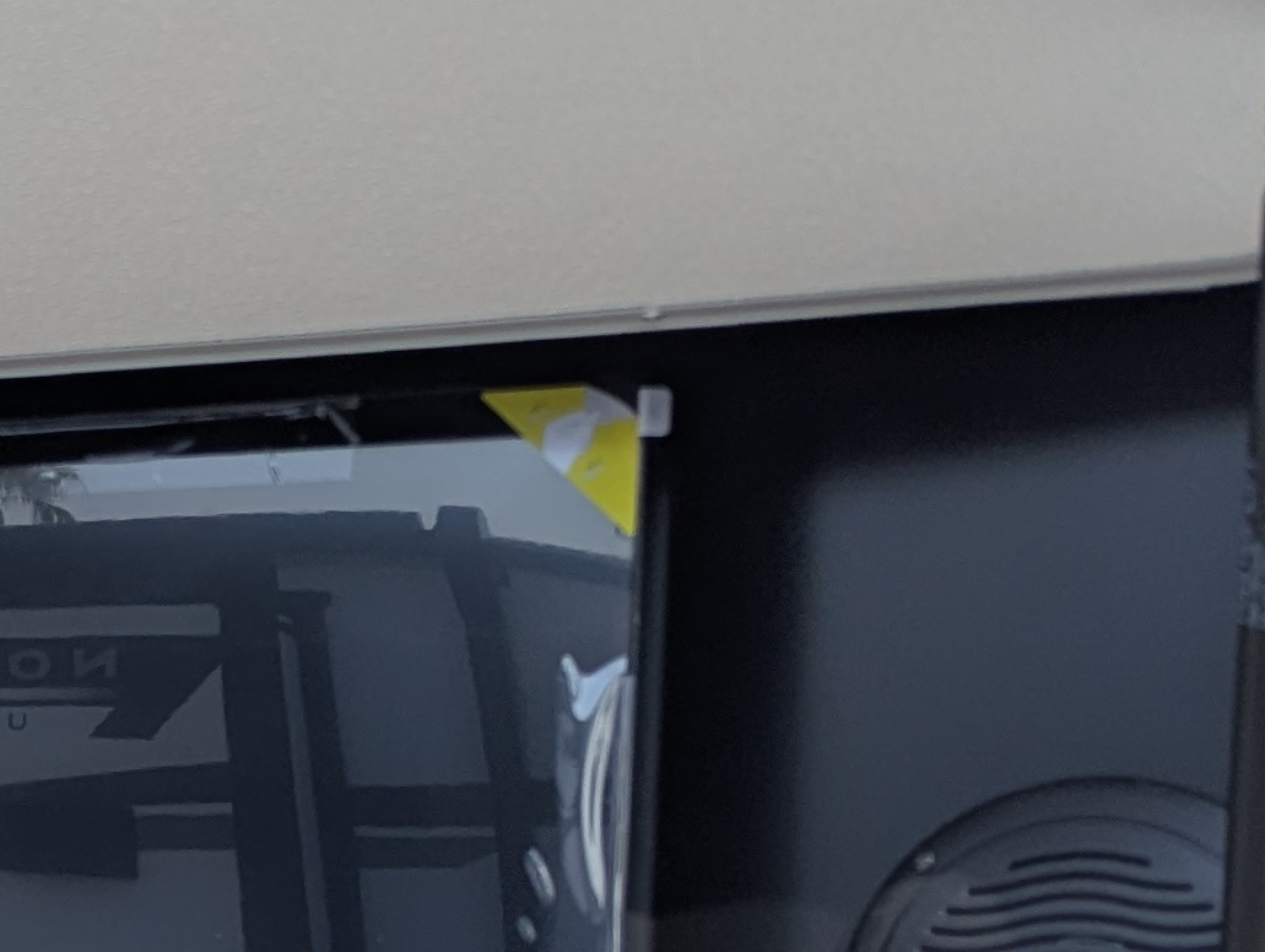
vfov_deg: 14.7
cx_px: -724
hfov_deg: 18.0
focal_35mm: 95
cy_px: 1351
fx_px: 3476
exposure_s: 1/1471
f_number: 1.85
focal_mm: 6.81
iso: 39
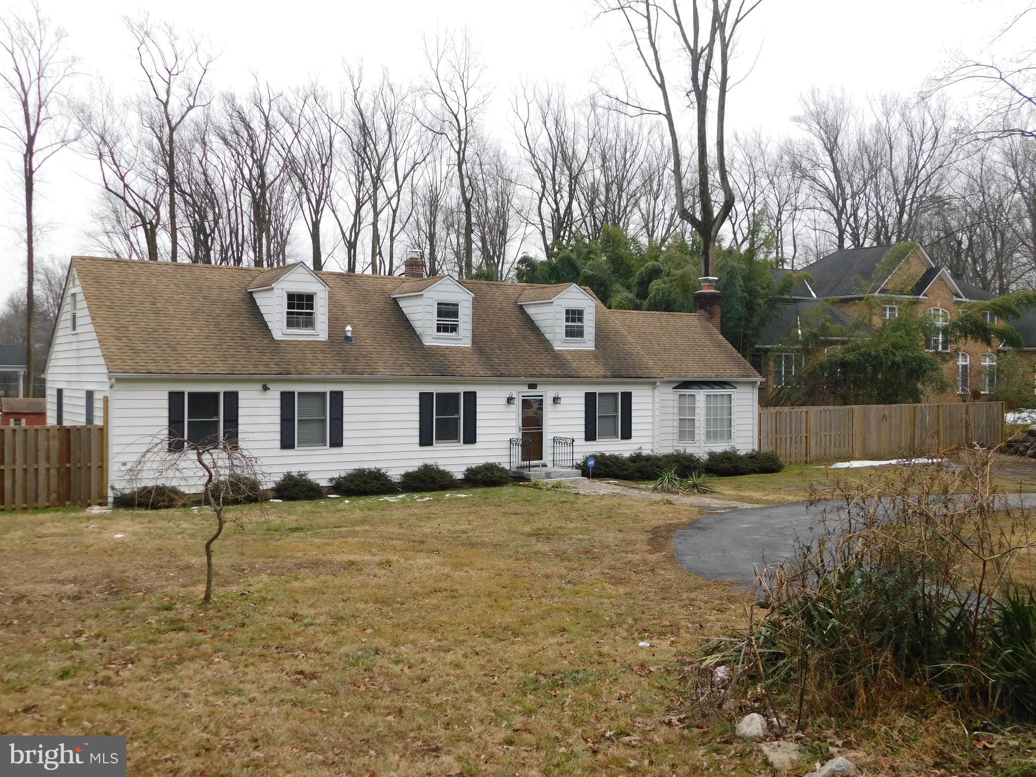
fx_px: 1077
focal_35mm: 36
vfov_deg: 39.7
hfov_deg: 51.4
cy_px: 388
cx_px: 518
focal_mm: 6.3
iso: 125
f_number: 3.5
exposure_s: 1/250
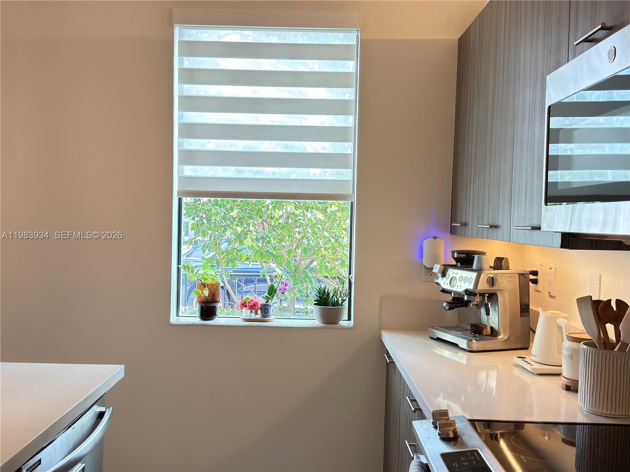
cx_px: 315
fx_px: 637
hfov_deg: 52.6
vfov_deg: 40.7
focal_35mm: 35
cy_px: 236
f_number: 1.78
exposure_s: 1/97
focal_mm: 6.76
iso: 250
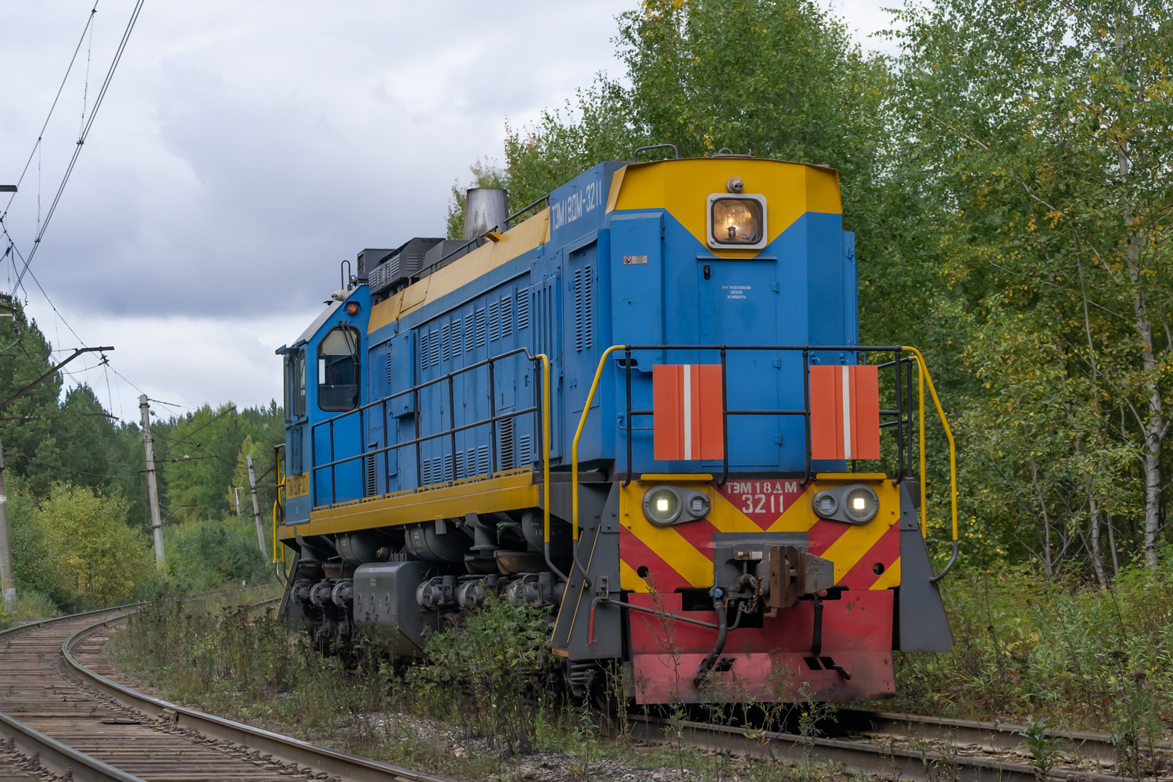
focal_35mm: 82
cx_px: 586
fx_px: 2688
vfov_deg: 16.6
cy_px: 391
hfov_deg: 24.6
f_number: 6.3
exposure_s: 1/800
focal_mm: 55
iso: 400
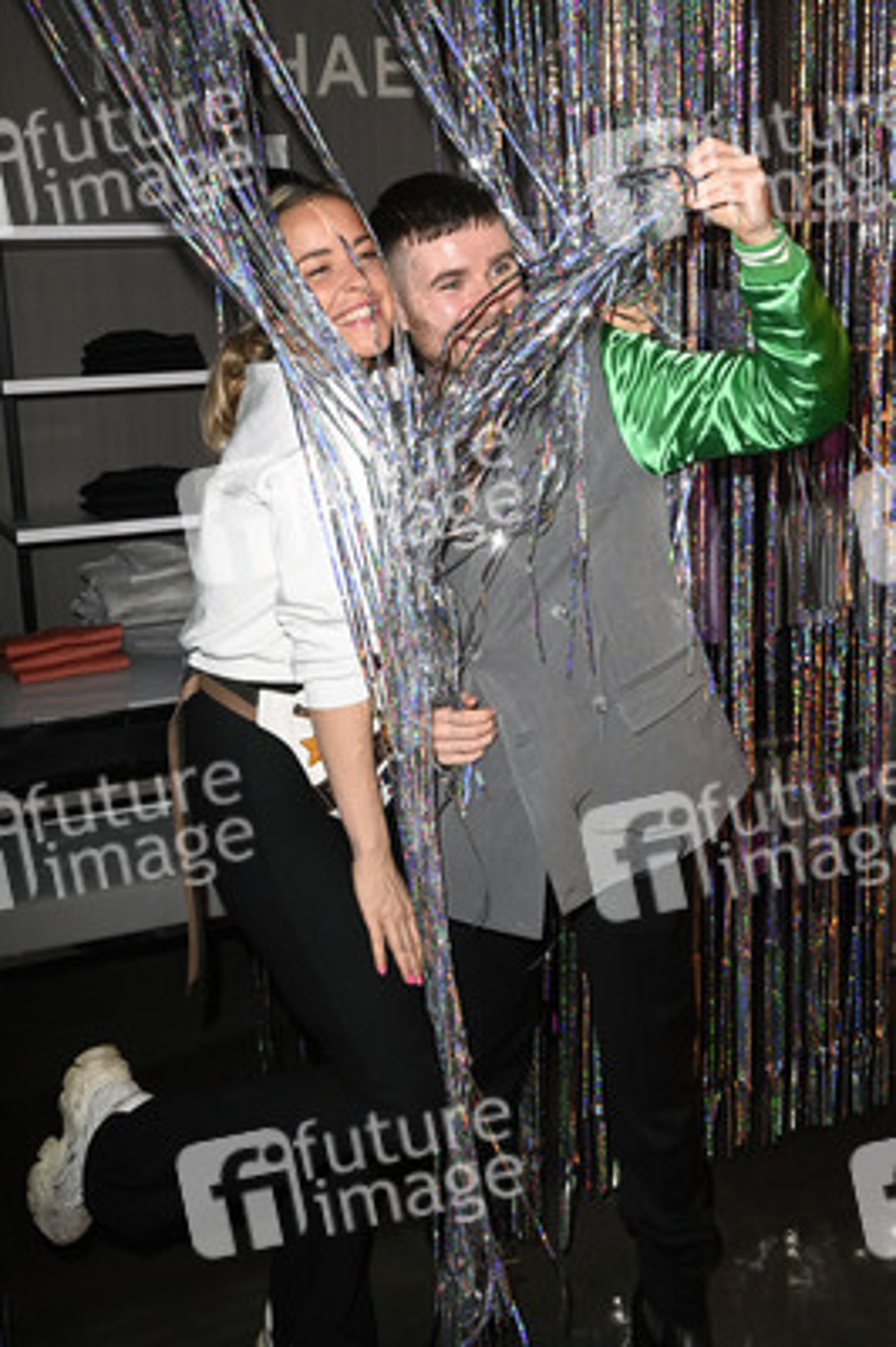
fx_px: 1346
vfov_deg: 53.2
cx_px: 448
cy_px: 674
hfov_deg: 36.8
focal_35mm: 36
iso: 2000
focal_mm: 36
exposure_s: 1/60
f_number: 5.6
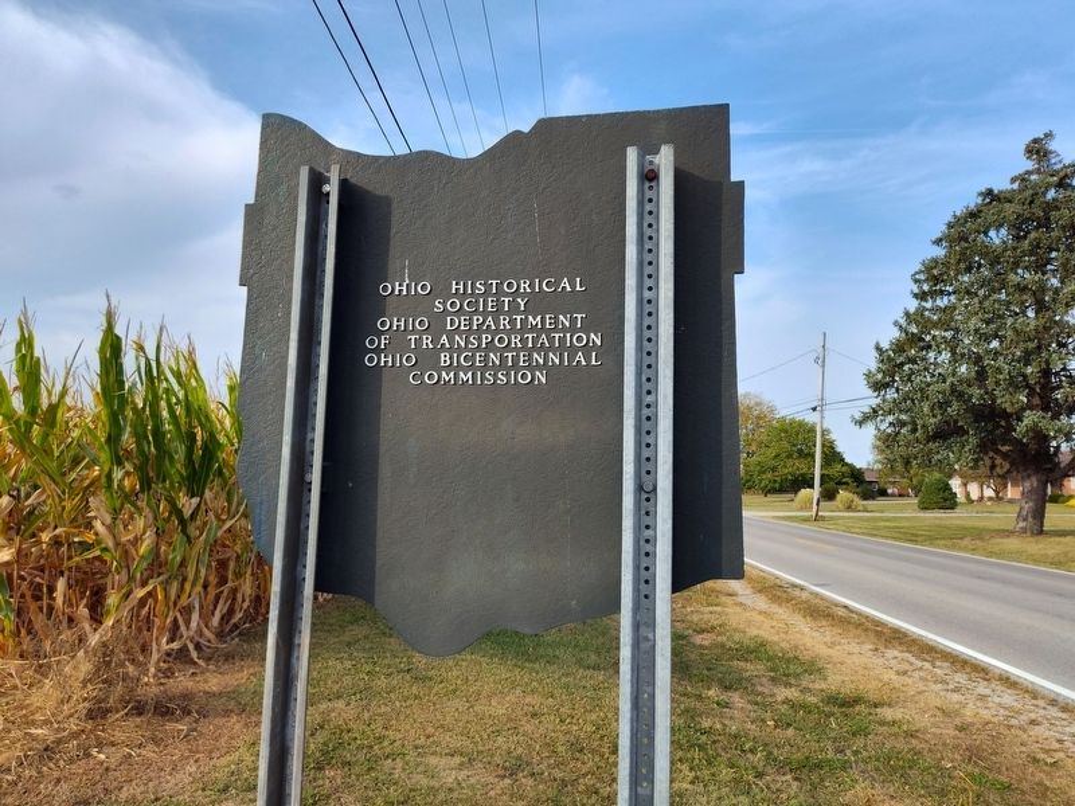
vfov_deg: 58.9
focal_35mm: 23
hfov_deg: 73.9
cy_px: 403
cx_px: 538
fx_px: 714
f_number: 1.8
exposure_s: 1/926
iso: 100
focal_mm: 5.56
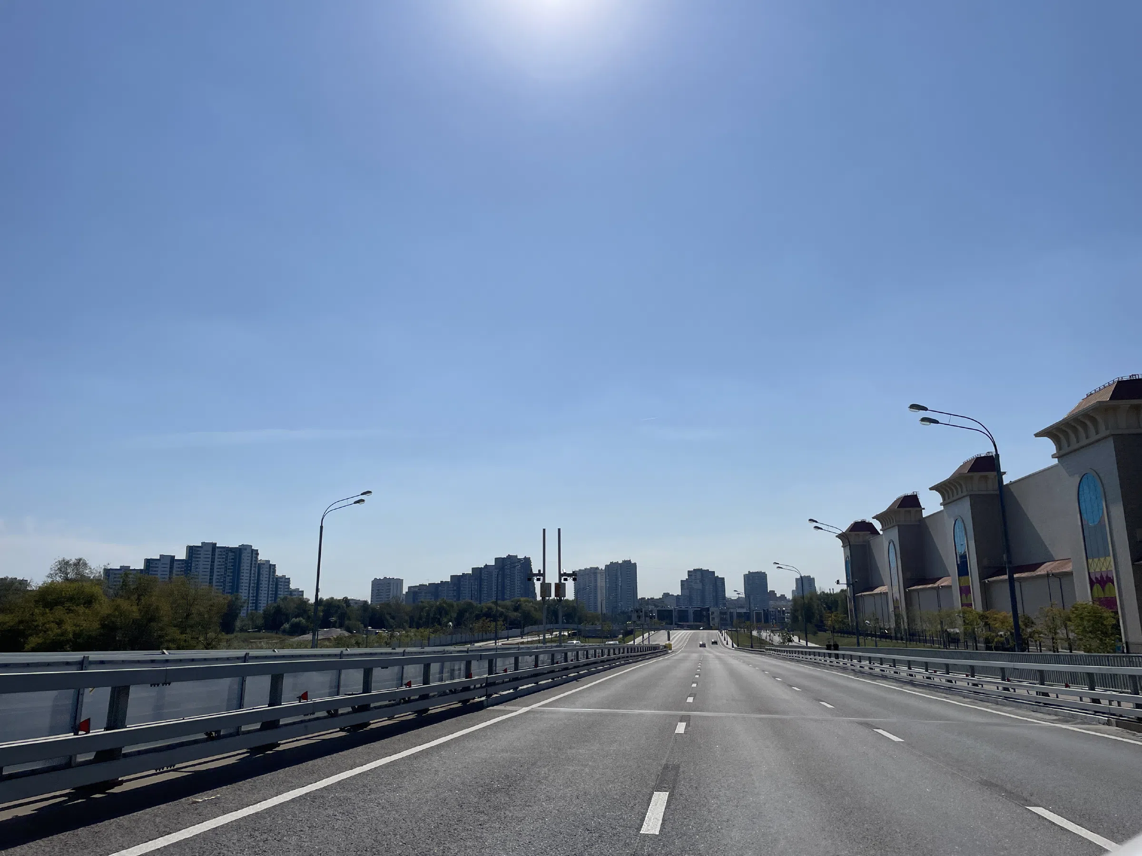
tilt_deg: +14.3
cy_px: 428
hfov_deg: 67.3
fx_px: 858
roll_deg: +1.4
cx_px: 571
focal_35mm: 26
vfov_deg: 53.1
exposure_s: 1/13333
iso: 32
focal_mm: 4.2
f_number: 1.6
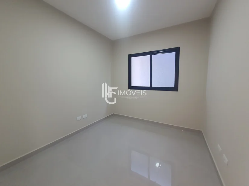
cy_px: 93
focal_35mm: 13
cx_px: 124
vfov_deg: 89.9
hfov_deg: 106.2
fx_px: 93
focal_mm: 1.74
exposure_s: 1/60
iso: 250
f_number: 2.2
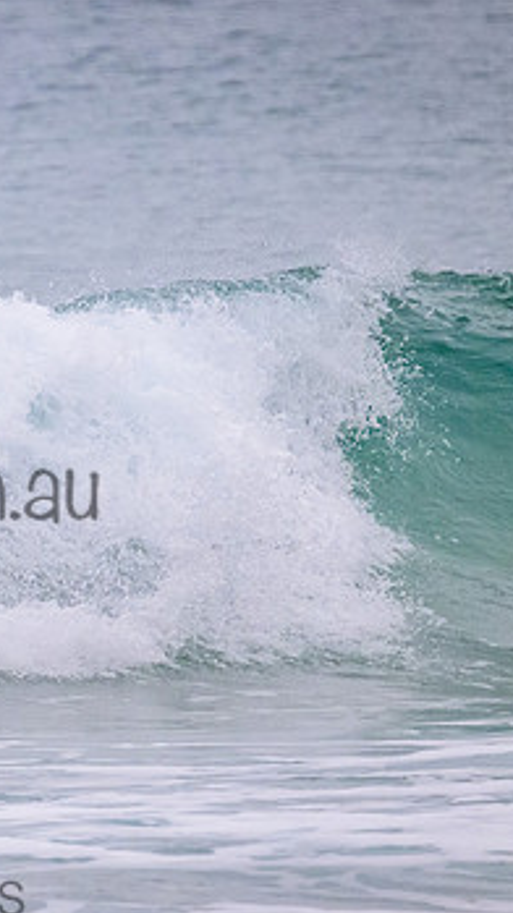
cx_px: -178
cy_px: 459
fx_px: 33751
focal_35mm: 1394
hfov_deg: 0.9
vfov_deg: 1.6
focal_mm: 800
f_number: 11
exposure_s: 1/1250
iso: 8000
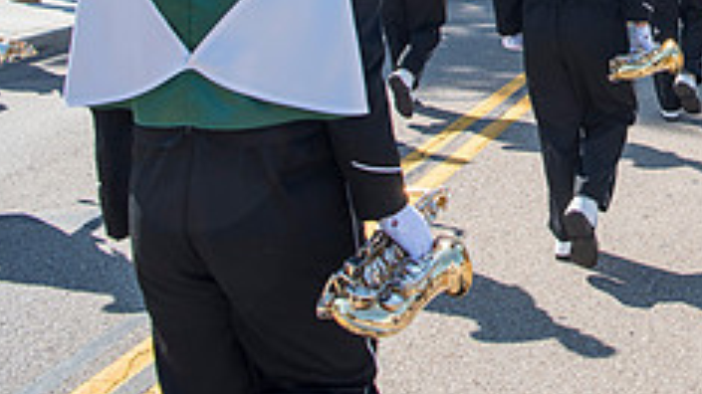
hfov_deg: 30.0
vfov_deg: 17.7
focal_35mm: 62
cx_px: 795
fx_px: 1154
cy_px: -169
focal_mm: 24
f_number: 5.6
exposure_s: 1/500
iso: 200
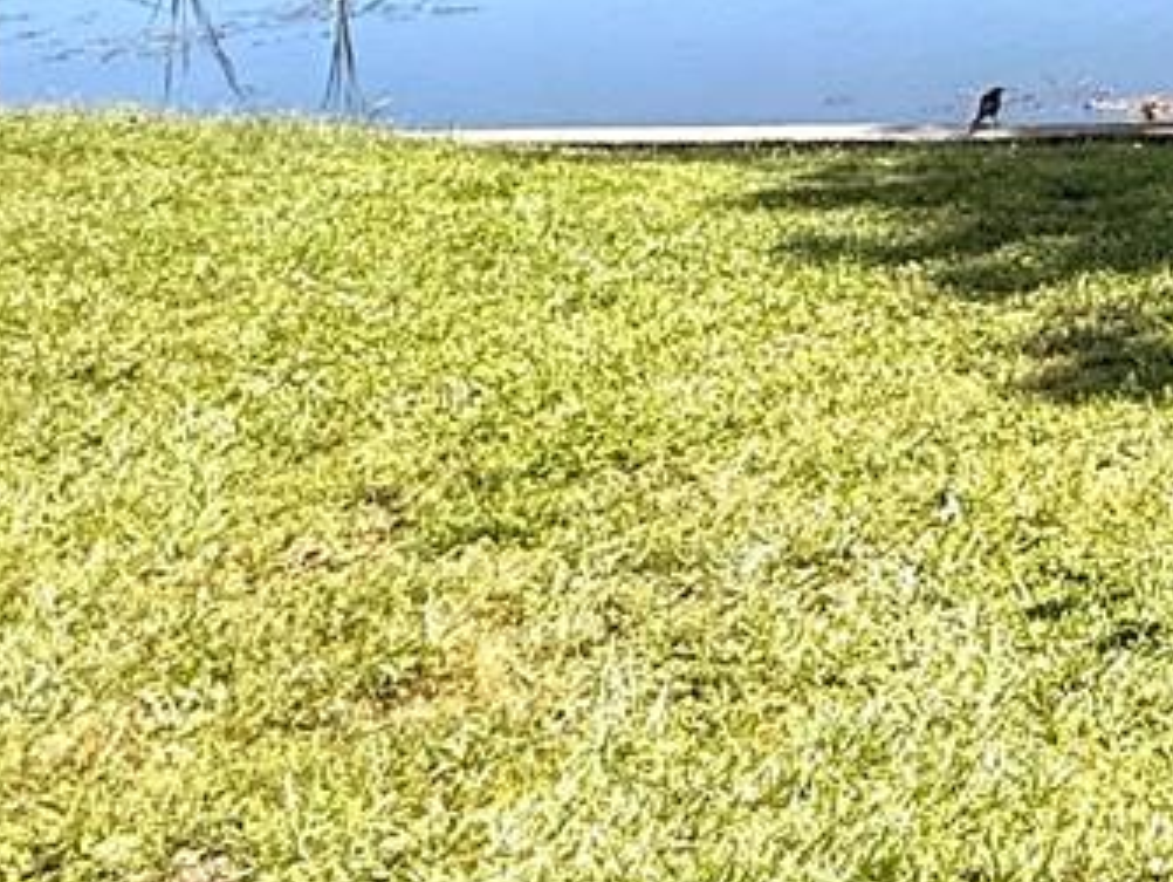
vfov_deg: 18.8
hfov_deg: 22.8
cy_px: -510
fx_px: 2272
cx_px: 1826
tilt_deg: -0.3
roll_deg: +1.1
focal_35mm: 67
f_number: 2.2
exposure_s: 1/2237
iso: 50
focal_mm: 2.22
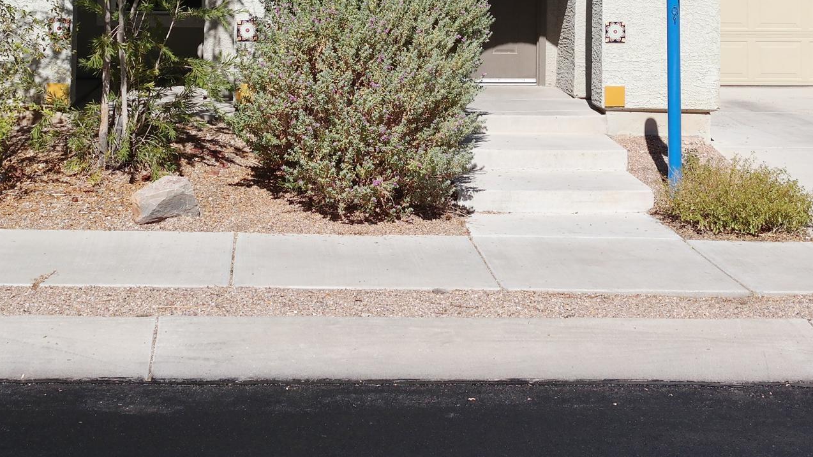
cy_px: -161
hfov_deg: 28.6
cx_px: 432
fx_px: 1595
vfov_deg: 15.4
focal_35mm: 74
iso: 100
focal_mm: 20
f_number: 8
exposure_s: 1/400
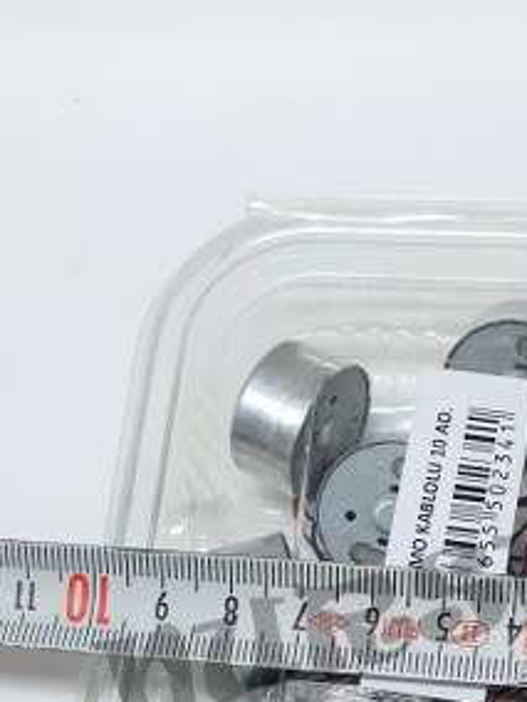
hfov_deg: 25.7
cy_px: 643
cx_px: 478
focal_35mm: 55
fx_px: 1116
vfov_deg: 33.0
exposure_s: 1/50
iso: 250
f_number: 2.4
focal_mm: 4.32
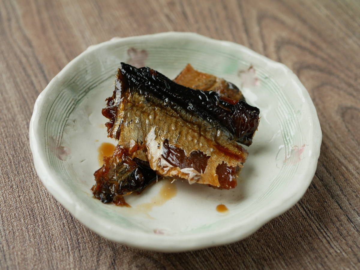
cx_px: 180
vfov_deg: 29.1
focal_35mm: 50
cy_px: 135
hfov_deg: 38.2
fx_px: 520
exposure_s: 1/60
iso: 320
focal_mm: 25
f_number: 3.2
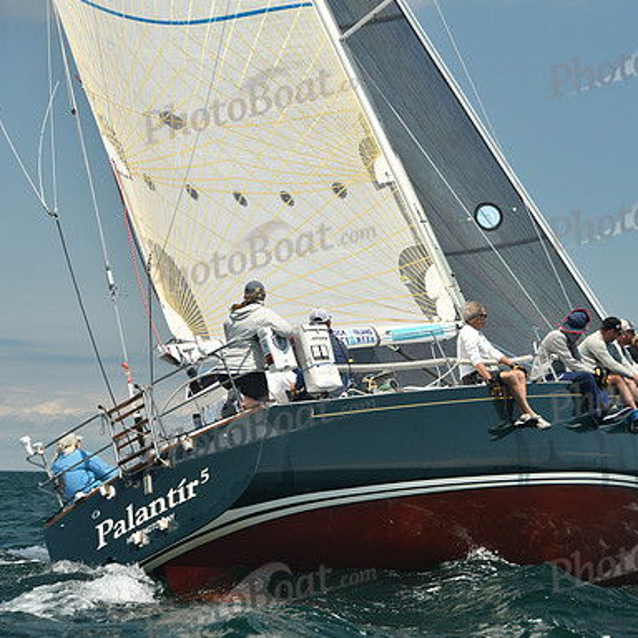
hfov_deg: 11.7
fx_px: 3107
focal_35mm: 149
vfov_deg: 11.7
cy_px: 318
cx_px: 464
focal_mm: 116
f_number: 6.3
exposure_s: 1/640
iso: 320
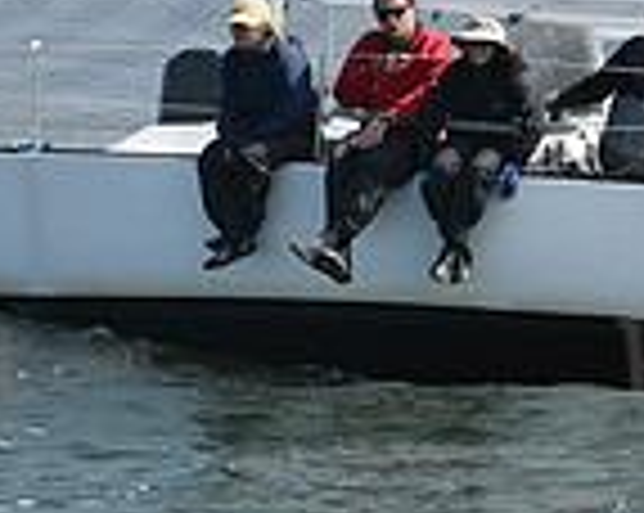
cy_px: 119
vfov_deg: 5.8
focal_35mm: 267
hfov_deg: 7.2
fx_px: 5082
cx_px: 387
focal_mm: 70
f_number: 9
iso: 320
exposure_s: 1/1000
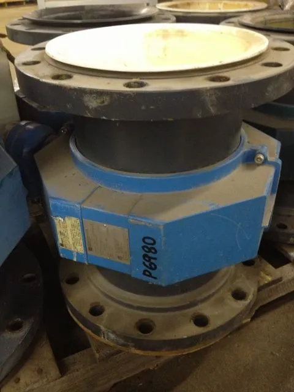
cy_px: 196
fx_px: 396
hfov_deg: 40.7
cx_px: 147
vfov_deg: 52.6
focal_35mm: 35
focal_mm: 4.28
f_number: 2.4
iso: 320
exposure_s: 1/20
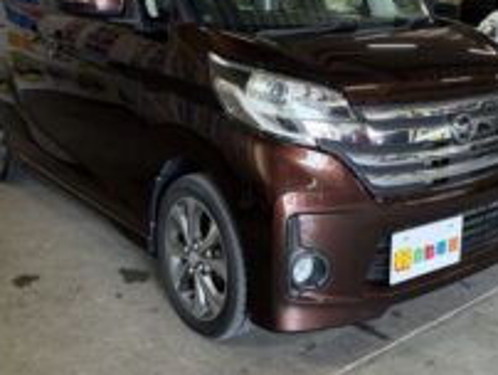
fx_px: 648
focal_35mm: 45
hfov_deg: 42.0
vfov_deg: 31.8
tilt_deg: -9.2
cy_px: 110
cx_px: 274
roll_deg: +0.6
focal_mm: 5.96
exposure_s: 1/100
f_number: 1.6
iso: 200
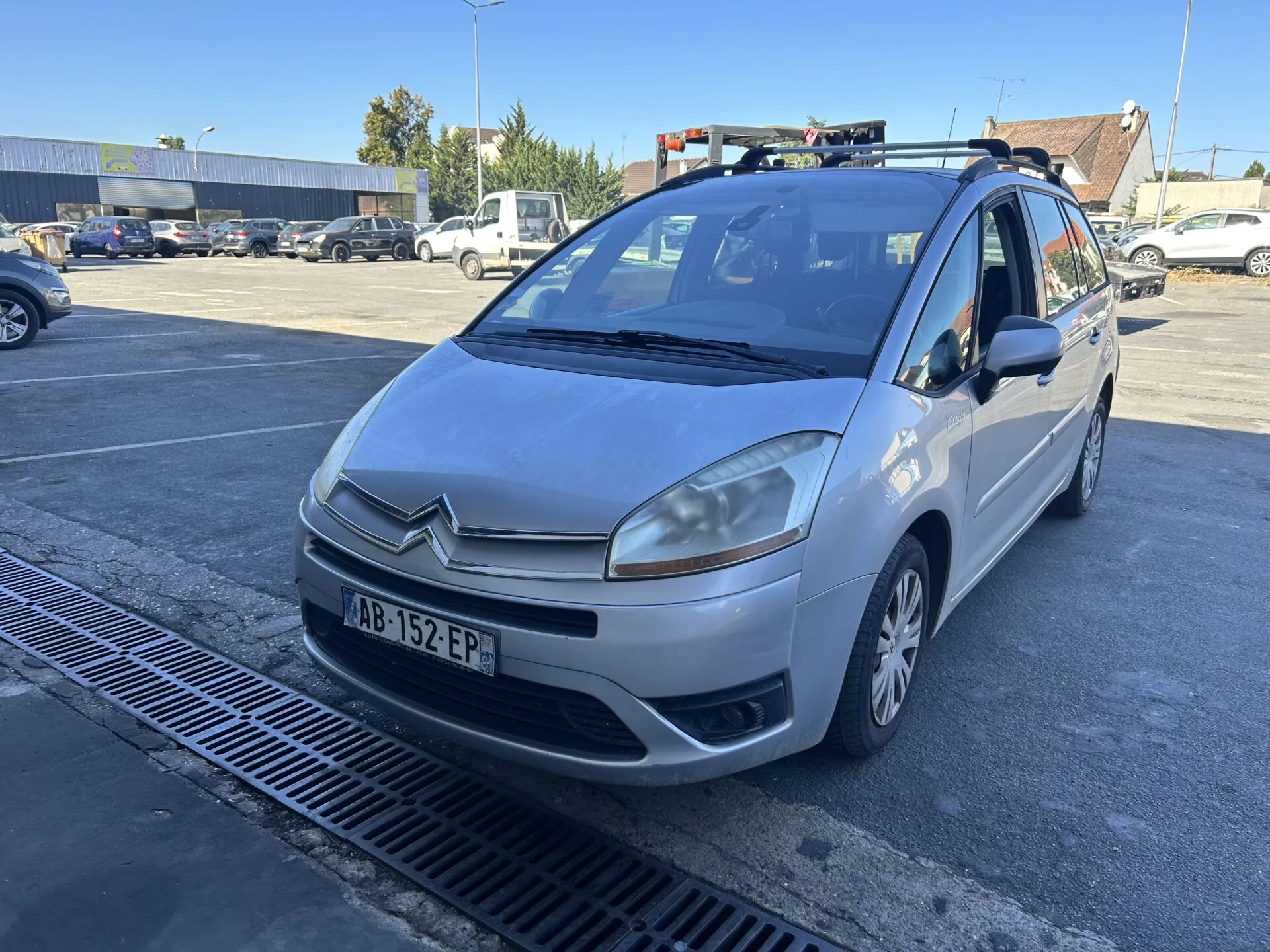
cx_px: 635
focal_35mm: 26
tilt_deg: -14.0
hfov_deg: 67.3
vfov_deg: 53.1
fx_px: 954
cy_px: 476
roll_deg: -0.4
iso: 50
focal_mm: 5.7
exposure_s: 1/797
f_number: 1.5
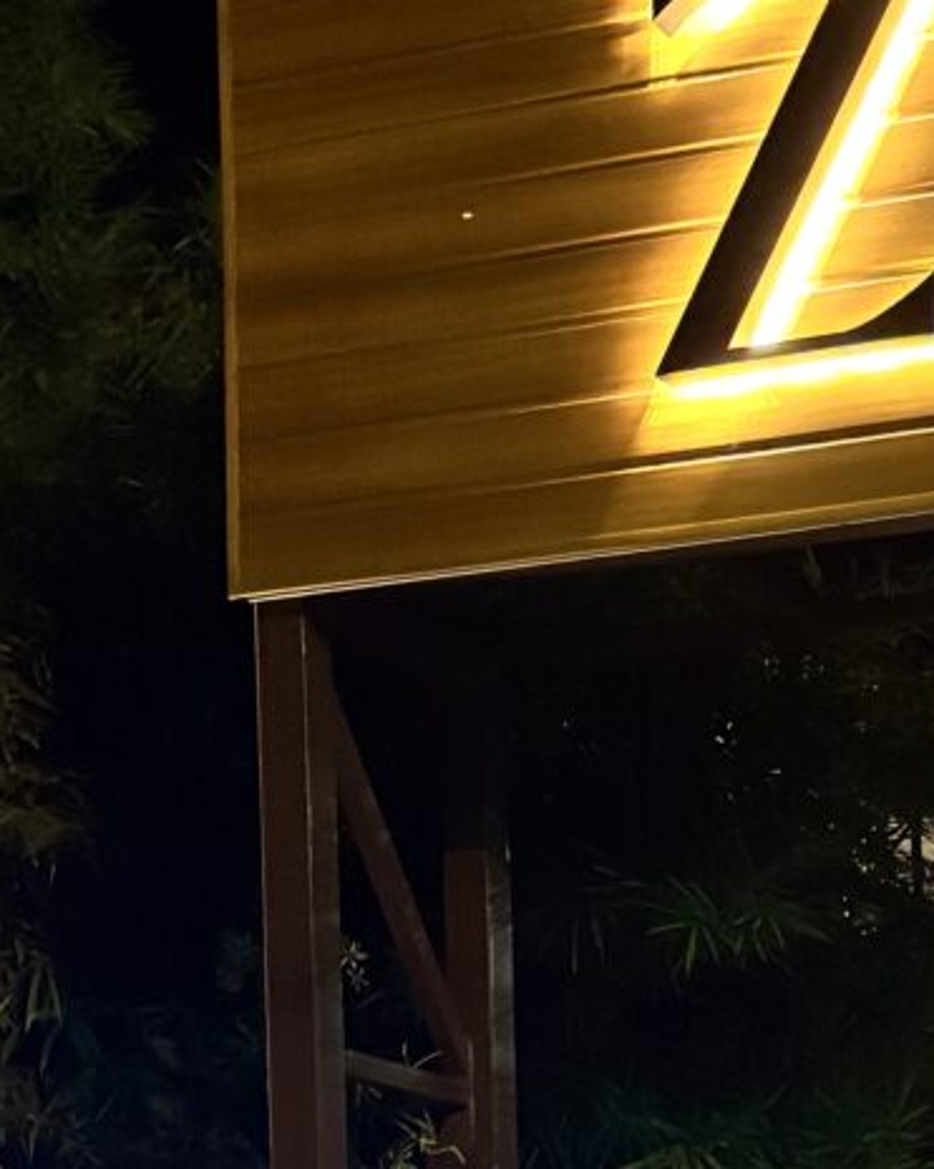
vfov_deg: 17.3
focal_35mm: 105
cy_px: 1451
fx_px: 3629
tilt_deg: +2.7
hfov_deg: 14.2
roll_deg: +1.0
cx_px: 1163
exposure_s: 1/25
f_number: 1.6
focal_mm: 5.96
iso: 500
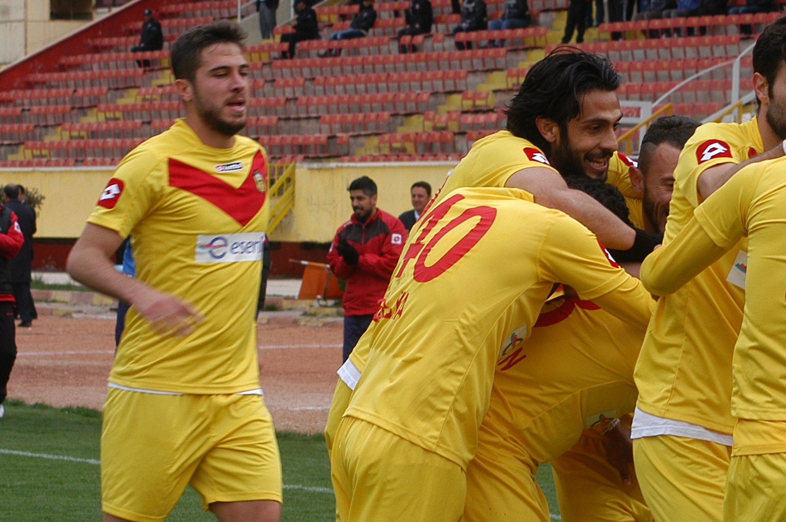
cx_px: 624
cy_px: 441
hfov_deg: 10.1
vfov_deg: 6.7
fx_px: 4450
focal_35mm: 204
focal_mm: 70
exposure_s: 1/180
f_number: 7.1
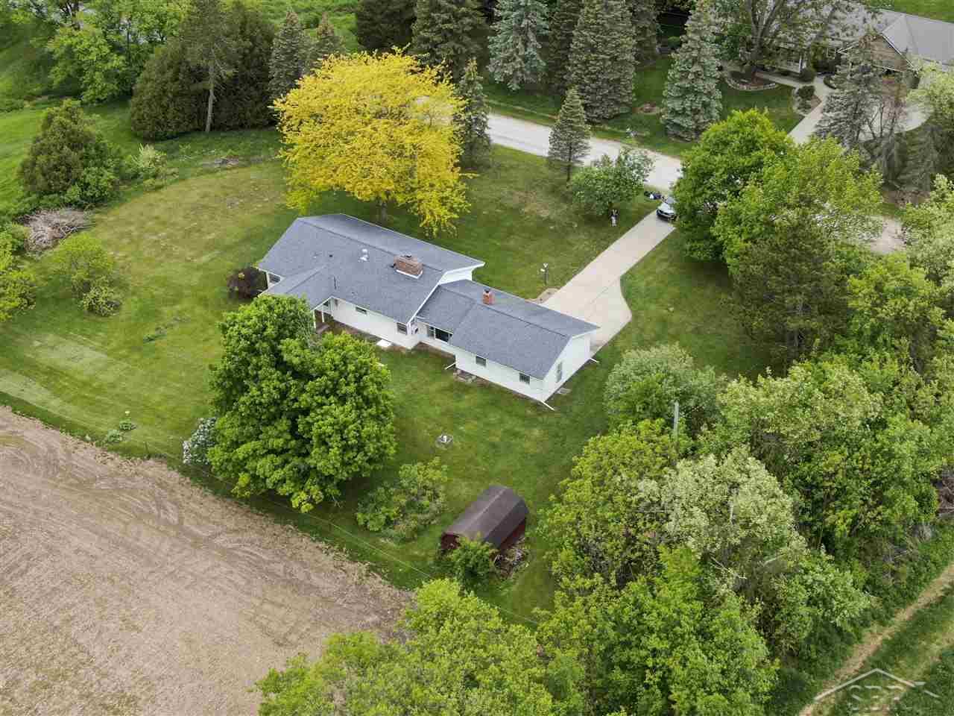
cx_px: 477
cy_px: 358
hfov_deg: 41.2
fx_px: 1268
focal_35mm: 46
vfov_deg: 31.5
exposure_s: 1/640
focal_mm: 8.06
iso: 200
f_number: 3.7
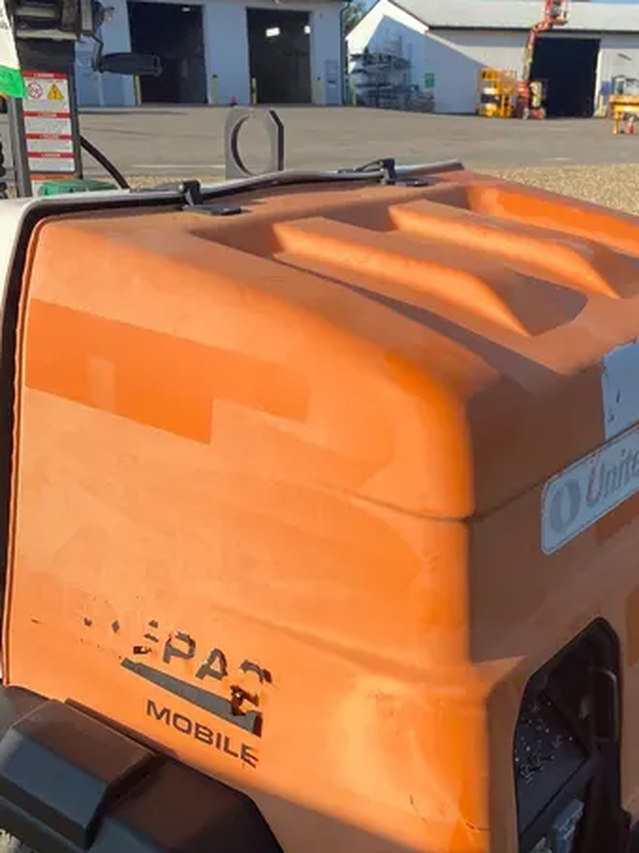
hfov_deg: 34.1
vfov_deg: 43.6
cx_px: 404
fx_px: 1035
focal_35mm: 42
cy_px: 619
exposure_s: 1/2105
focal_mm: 4.25
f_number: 1.8
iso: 32
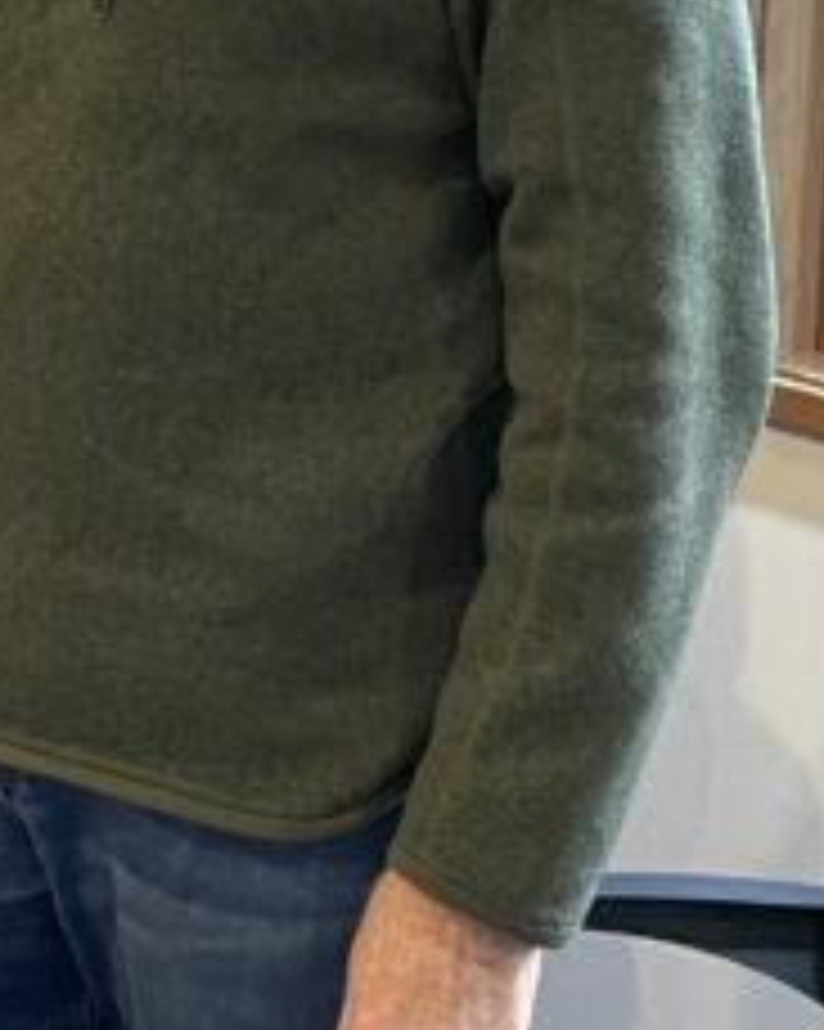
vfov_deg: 16.7
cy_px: -261
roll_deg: -2.8
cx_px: 261
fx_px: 3325
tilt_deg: -2.3
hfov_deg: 14.1
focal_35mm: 109
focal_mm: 5.1
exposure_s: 1/60
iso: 320
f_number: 1.6
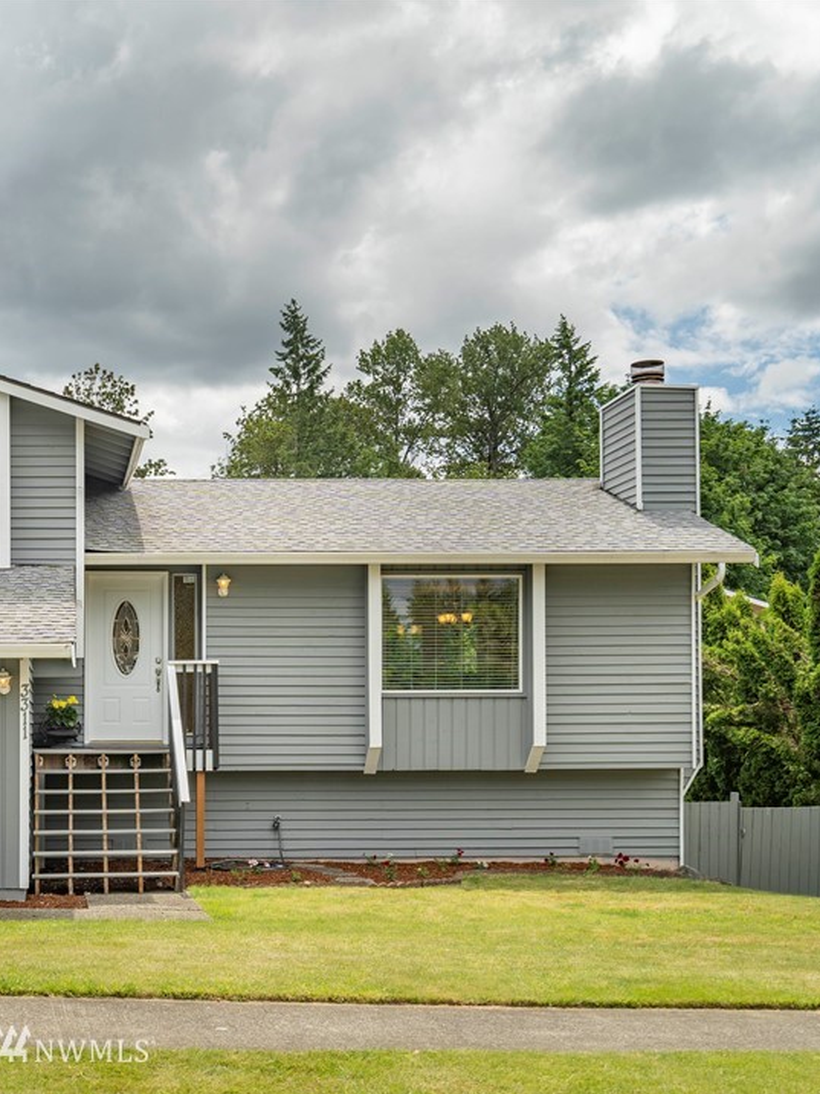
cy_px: 549
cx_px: 70
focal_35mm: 51
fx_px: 1612
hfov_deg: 27.4
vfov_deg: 37.5
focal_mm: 35
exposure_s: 1/125
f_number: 6.3
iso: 100
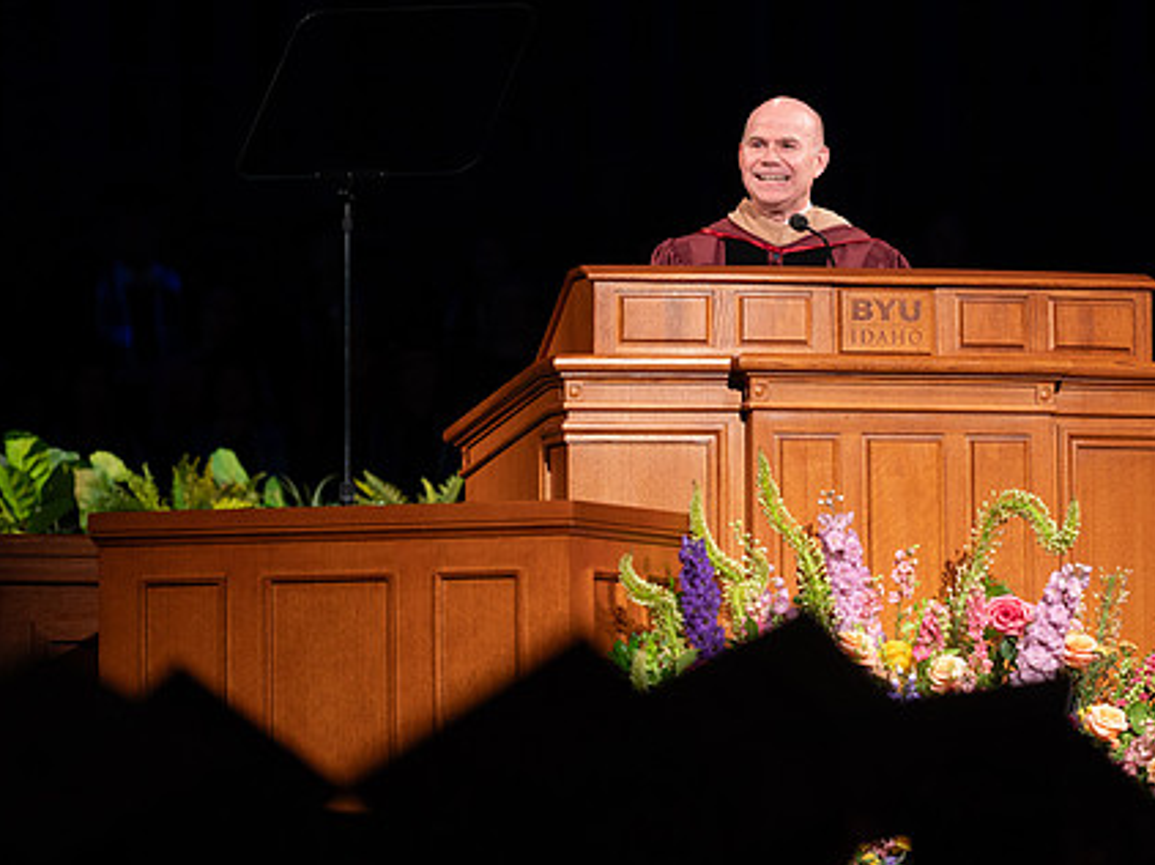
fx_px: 8270
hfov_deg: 8.0
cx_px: 766
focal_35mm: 248
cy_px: 278
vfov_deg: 6.0
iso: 800
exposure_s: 1/250
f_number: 2.8
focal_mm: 165
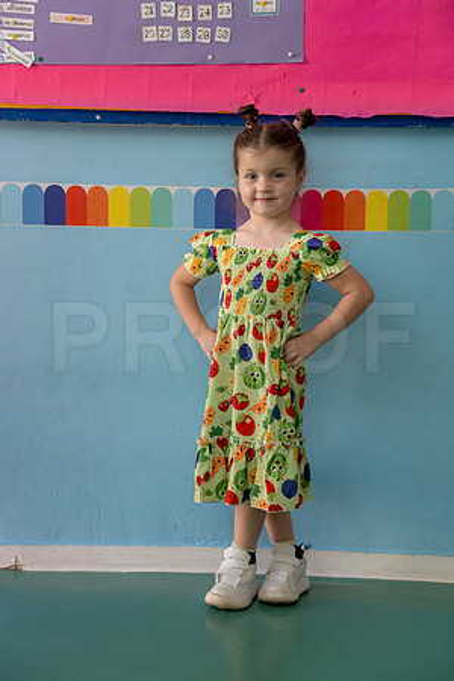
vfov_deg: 28.1
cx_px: 227
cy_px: 340
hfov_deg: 18.9
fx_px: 1362
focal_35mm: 72
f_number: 5.6
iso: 1600
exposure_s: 1/160
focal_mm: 72
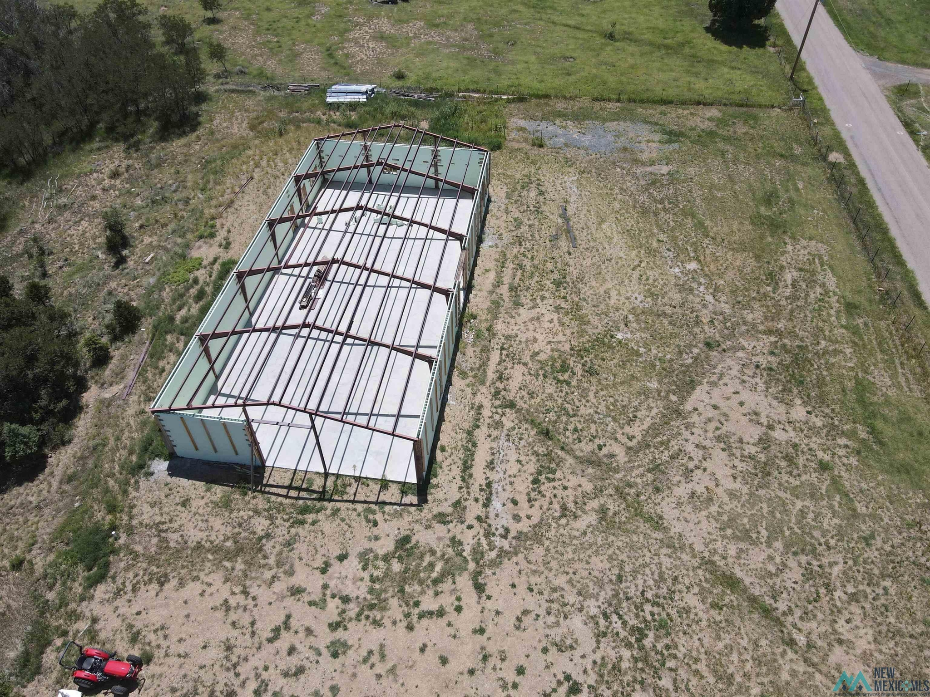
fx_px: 645
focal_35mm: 24
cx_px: 465
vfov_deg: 56.8
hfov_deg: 71.6
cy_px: 348
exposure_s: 1/800
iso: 110
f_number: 2.8
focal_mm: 4.5
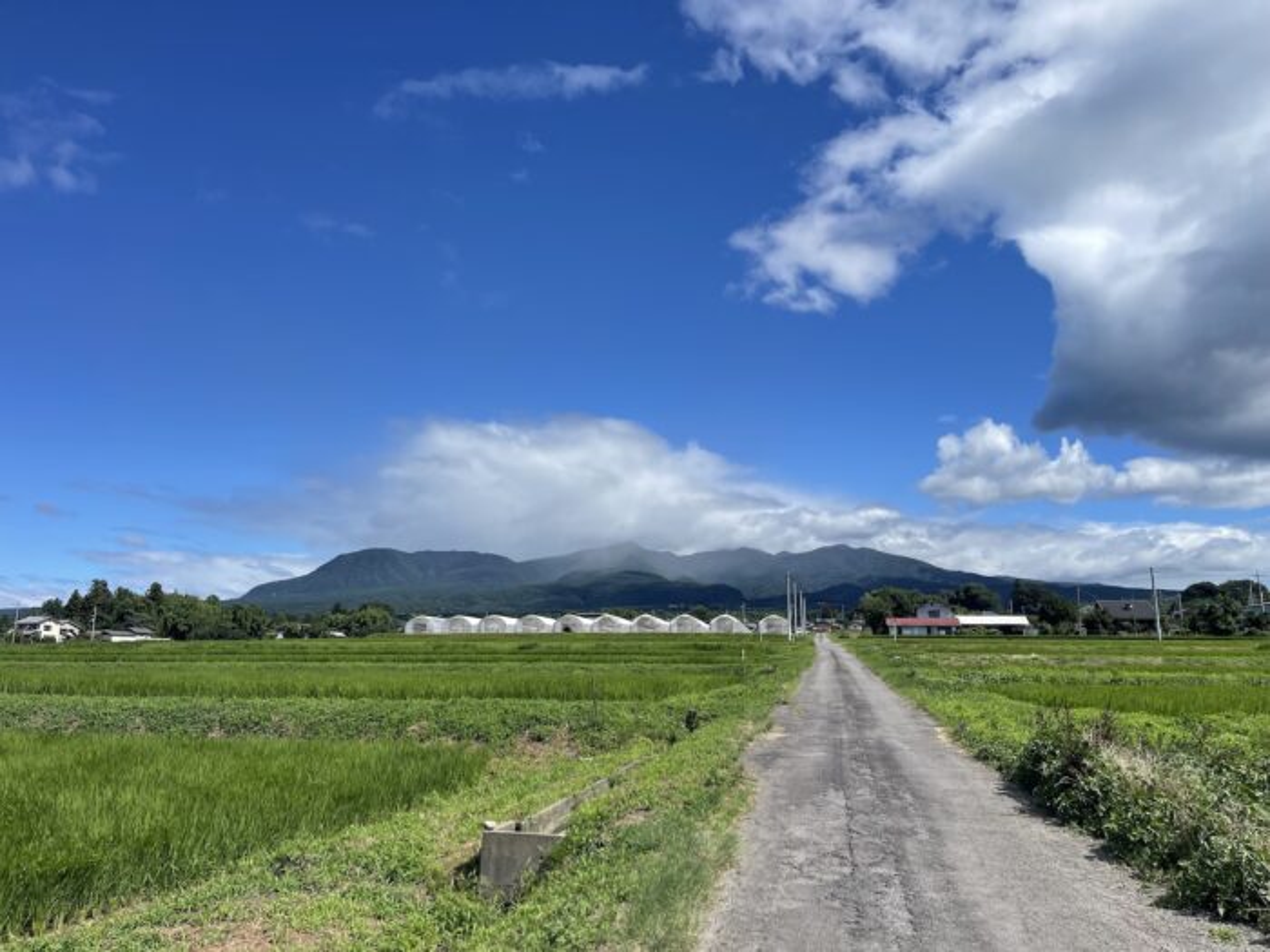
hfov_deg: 69.4
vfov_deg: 54.9
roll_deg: -1.1
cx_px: 635
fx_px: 917
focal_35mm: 25
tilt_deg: +10.5
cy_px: 476
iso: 32
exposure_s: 1/4902
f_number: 1.6
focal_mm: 5.1
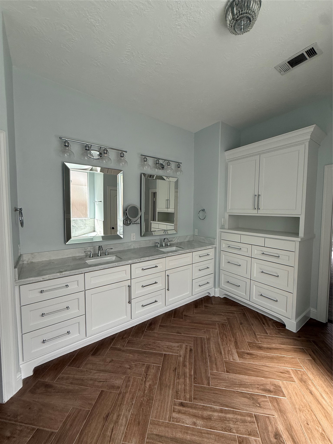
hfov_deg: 85.7
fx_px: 180
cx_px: 166
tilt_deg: -3.1
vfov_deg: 102.1
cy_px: 222
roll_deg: -0.5
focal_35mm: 14
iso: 125
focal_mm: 2.22
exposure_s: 1/99
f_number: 2.2
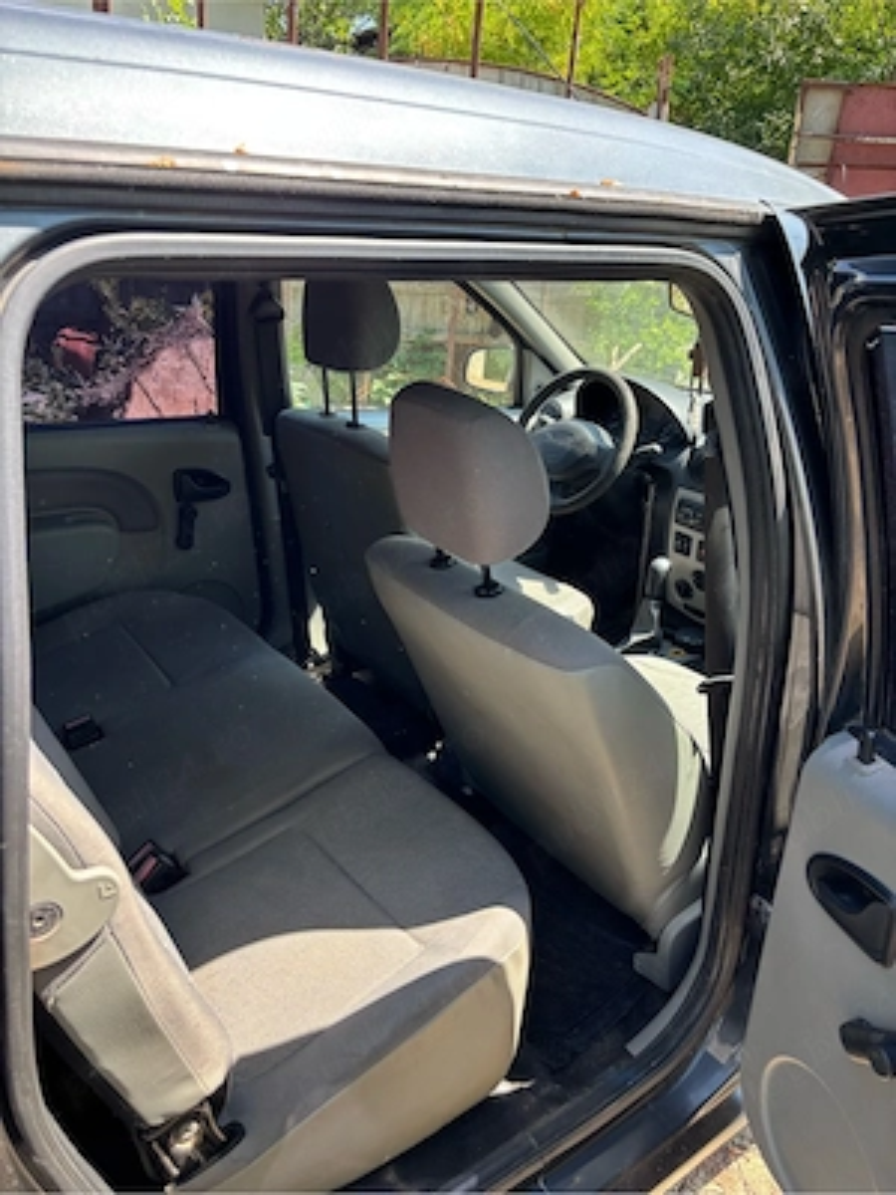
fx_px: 897
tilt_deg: -24.4
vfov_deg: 67.3
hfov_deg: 53.1
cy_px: 598
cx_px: 448
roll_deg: -1.2
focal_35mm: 26
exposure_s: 1/271
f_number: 1.6
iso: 50
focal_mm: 5.96
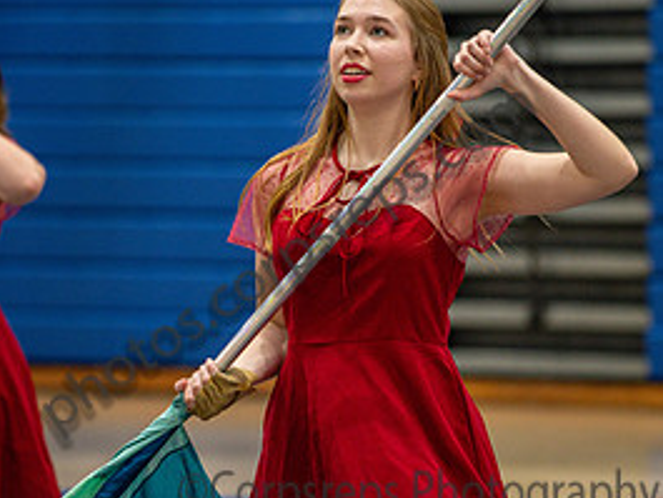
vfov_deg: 4.6
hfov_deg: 6.1
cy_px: 263
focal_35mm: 326
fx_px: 6247
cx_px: 313
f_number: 4
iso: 4500
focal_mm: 200
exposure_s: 1/500
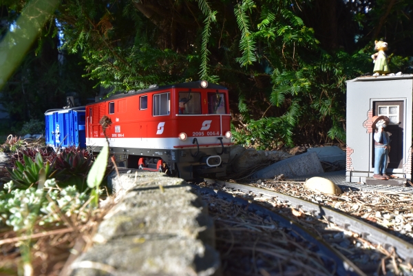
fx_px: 413
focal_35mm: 36
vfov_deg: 36.9
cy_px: 138
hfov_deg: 53.1
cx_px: 206
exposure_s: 1/60
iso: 640
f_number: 8
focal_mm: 24
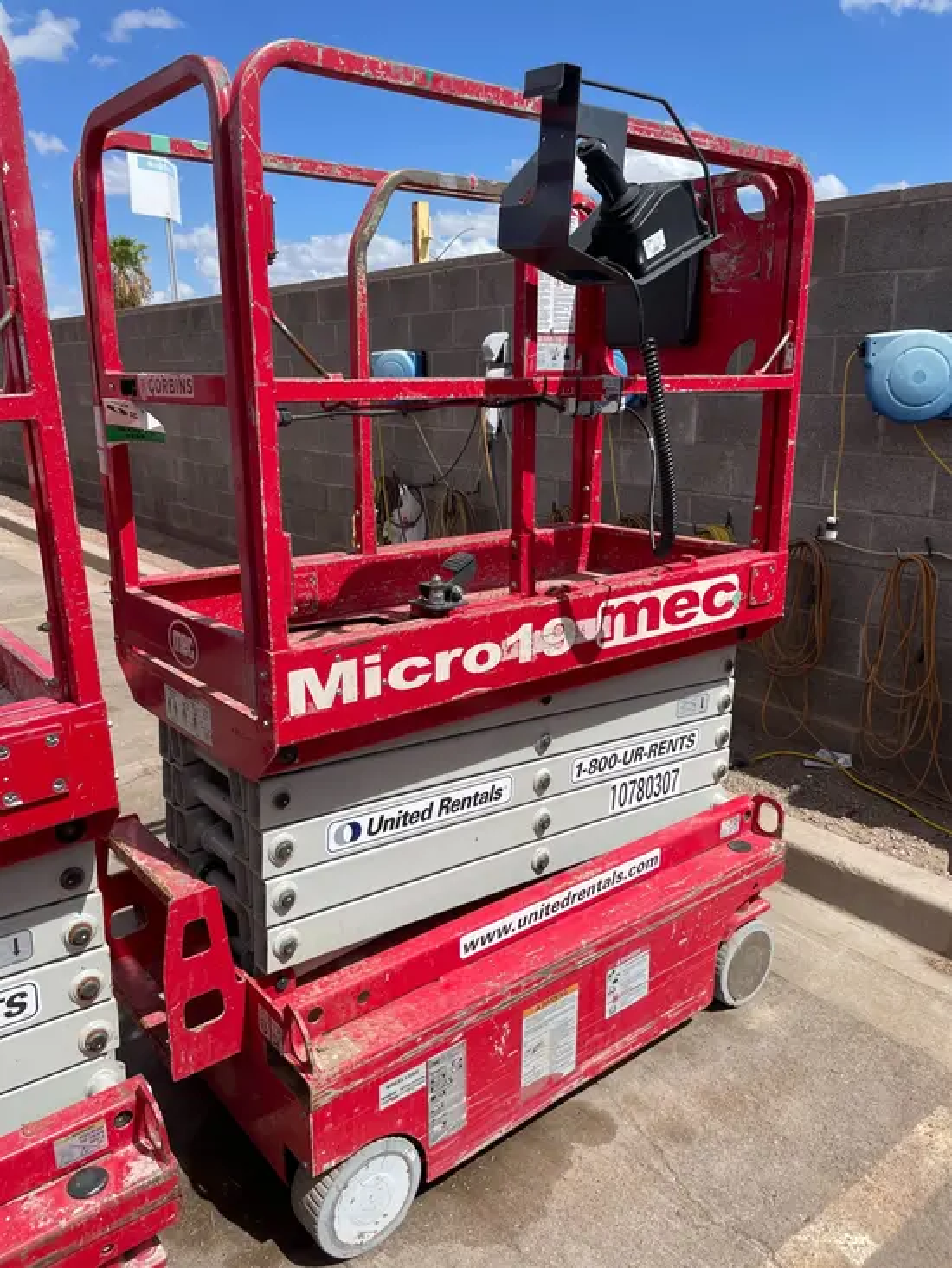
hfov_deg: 53.1
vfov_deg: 67.3
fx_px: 953
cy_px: 634
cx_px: 476
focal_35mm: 26
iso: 32
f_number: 1.6
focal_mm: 4.2
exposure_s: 1/4000
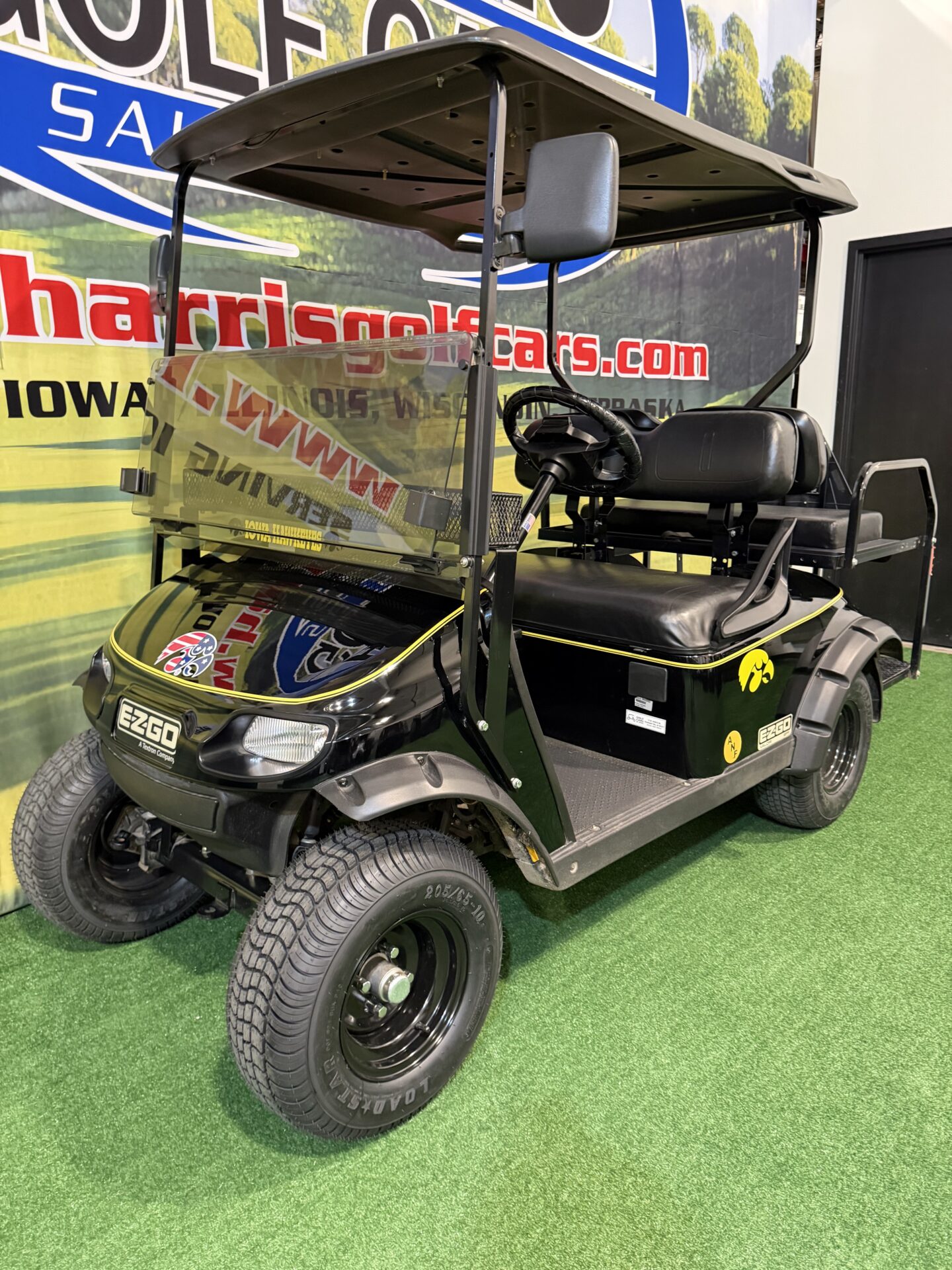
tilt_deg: -12.1
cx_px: 476
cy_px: 635
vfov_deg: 71.6
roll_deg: +0.1
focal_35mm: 24
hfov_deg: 56.8
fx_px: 880
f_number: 1.78
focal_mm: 6.76
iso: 640
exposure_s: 1/60
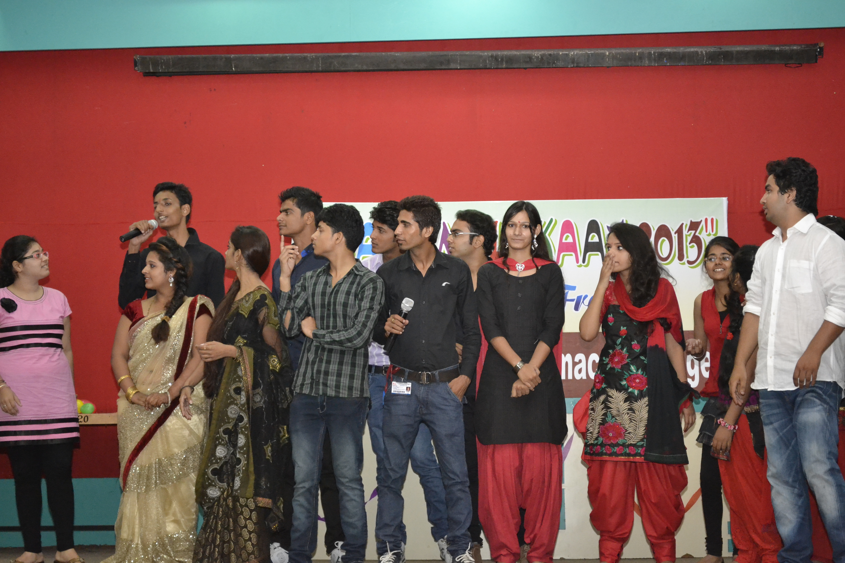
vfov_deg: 18.9
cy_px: 282
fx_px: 1690
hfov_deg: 28.1
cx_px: 422
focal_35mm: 72
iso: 3200
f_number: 5.3
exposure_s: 1/60
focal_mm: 48
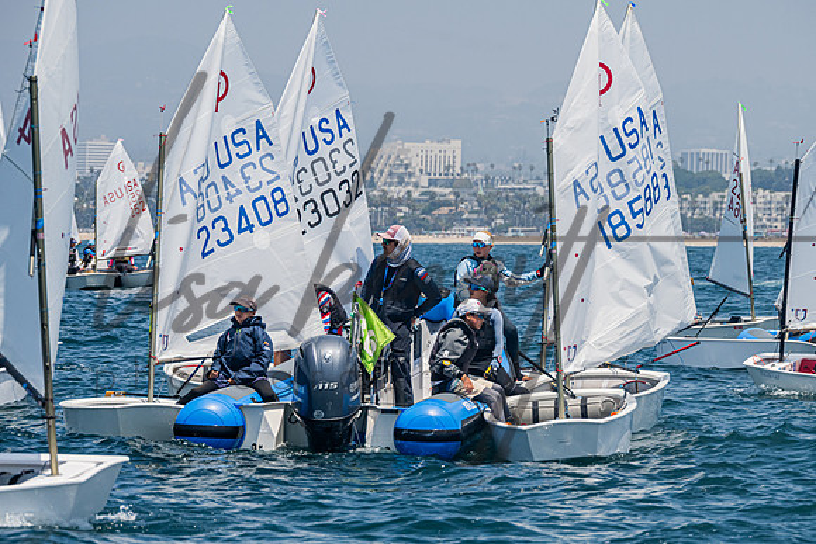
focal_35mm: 247
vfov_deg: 5.6
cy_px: 316
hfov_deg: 8.3
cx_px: 451
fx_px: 5600
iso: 250
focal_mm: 180
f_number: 7.6
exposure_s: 1/1600
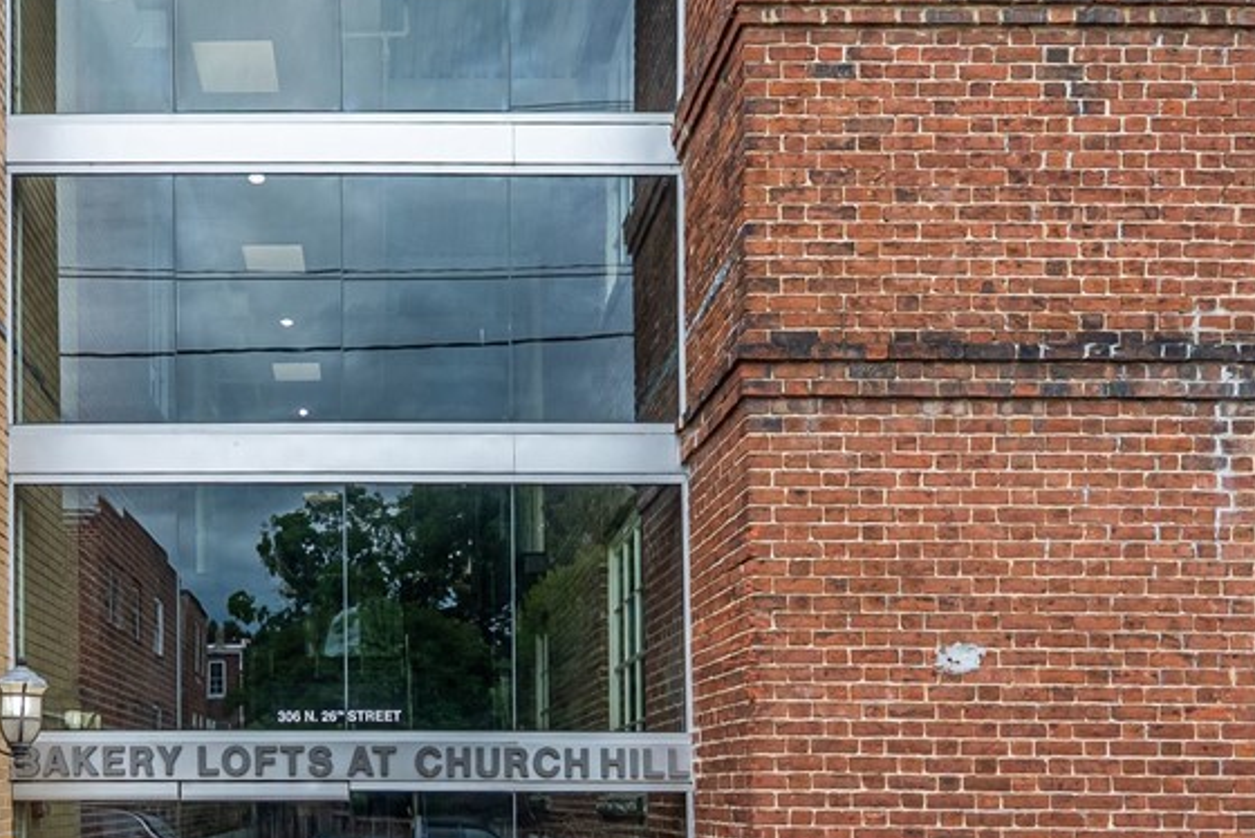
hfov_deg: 58.2
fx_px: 1081
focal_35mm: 31
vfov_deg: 38.8
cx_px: 373
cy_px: 782
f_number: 8
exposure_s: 1/80
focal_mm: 16
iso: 800
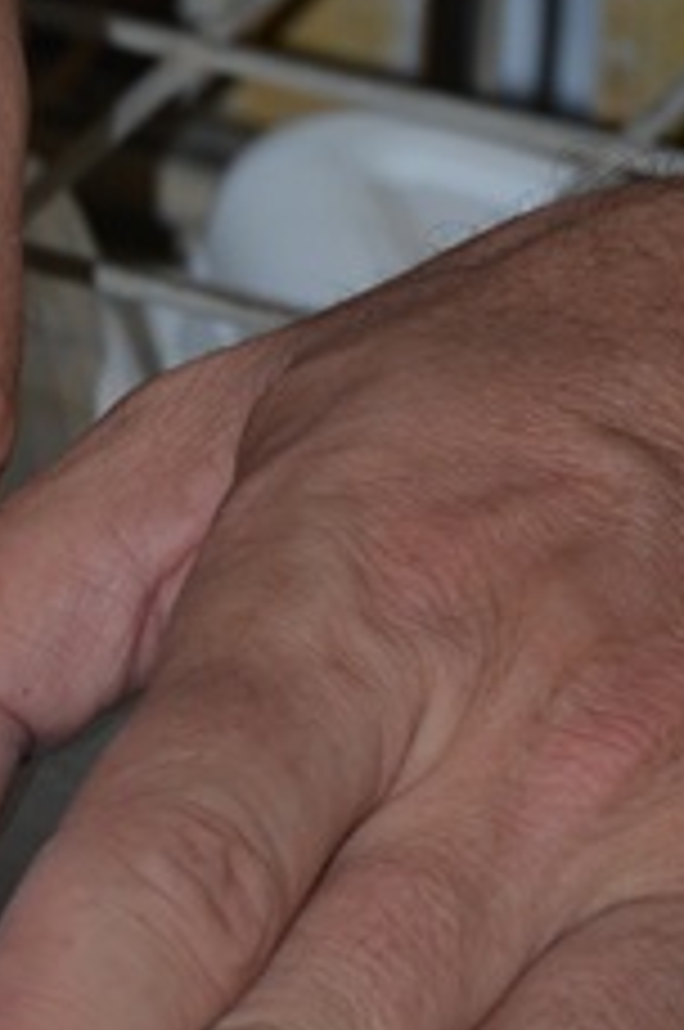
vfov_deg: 3.9
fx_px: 15007
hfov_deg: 2.6
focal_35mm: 525
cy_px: 490
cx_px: -459
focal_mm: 80
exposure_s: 1/60
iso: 200
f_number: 5.3
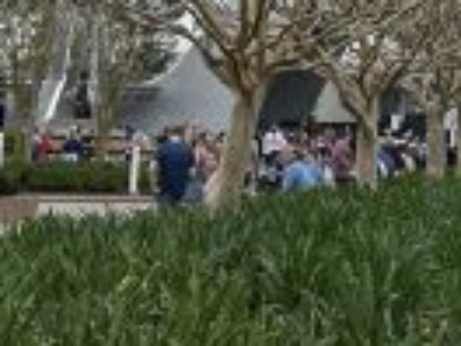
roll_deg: -2.3
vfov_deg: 12.3
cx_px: 527
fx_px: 1452
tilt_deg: +14.8
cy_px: -304
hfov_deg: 17.3
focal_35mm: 109
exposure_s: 1/2591
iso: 80
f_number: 1.78
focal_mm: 6.86
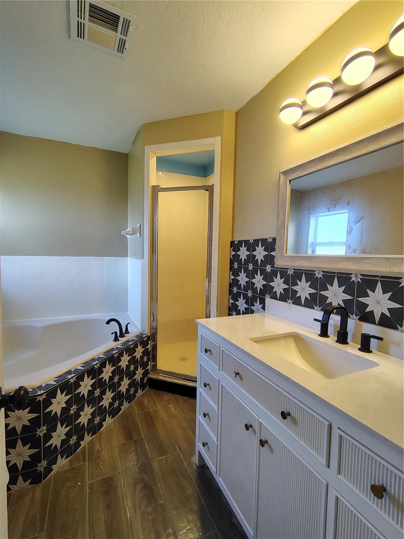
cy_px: 270
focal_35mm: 16
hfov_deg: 78.1
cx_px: 202
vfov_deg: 94.5
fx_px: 249
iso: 369
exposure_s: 1/60
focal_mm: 2.13
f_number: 2.2
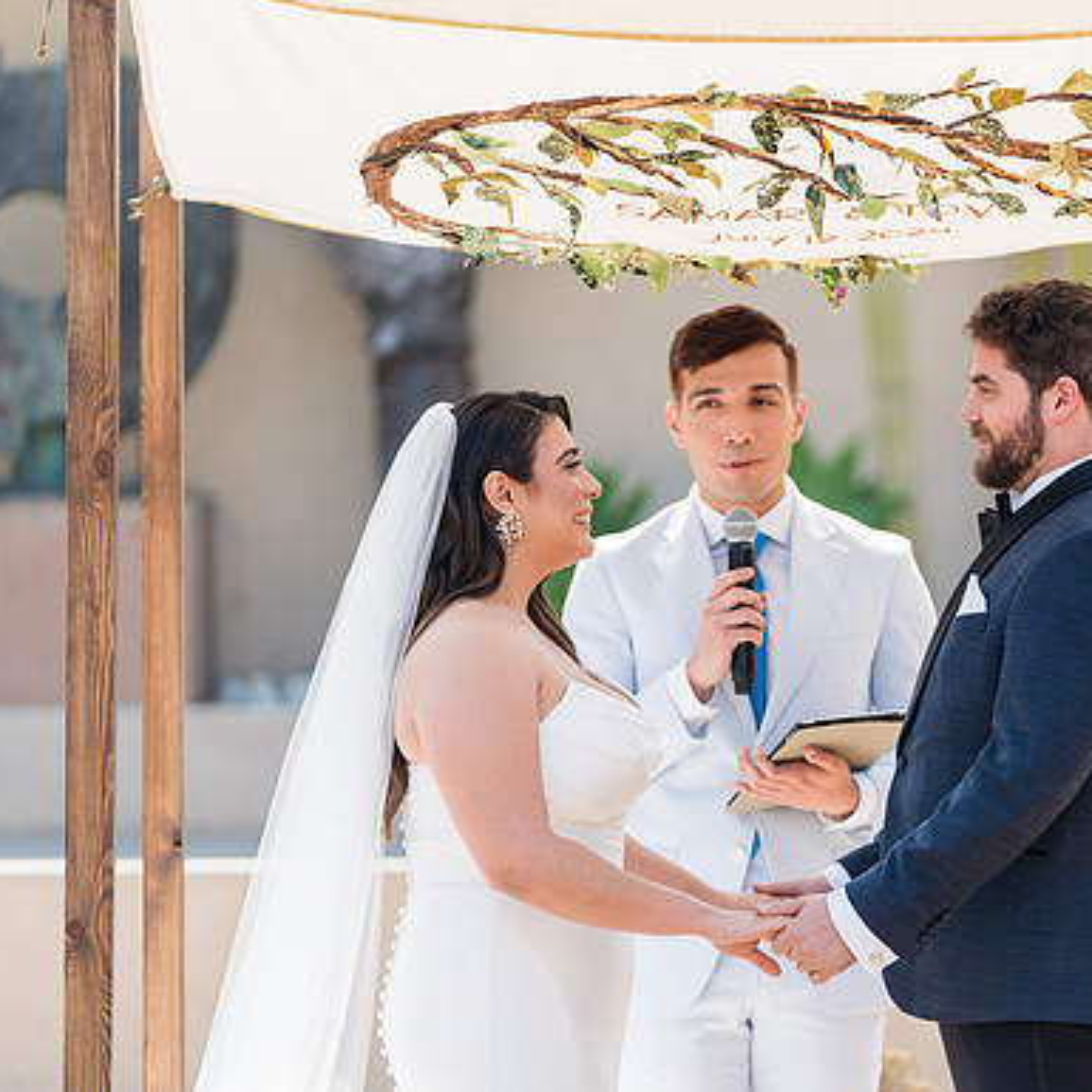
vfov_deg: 7.0
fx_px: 8923
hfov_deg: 7.0
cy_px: 529
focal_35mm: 250
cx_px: 834
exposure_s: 1/1250
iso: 200
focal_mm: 189
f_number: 2.8
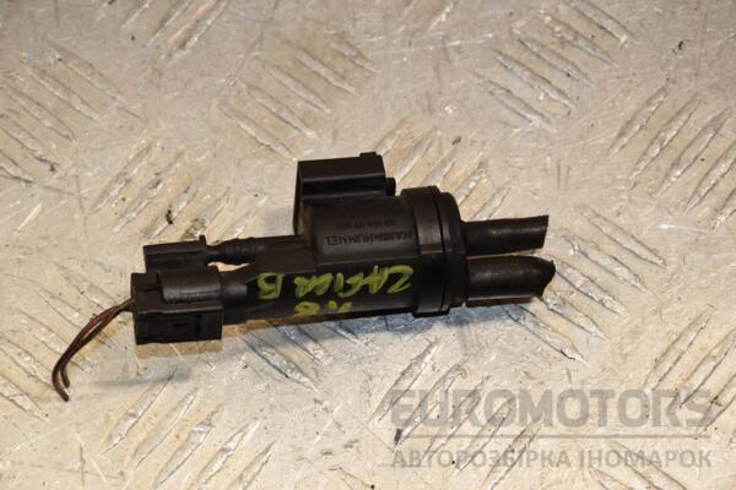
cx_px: 368
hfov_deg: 13.0
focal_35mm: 158
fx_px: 3220
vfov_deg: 8.7
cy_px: 245
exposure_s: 1/200
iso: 800
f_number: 9
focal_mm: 105
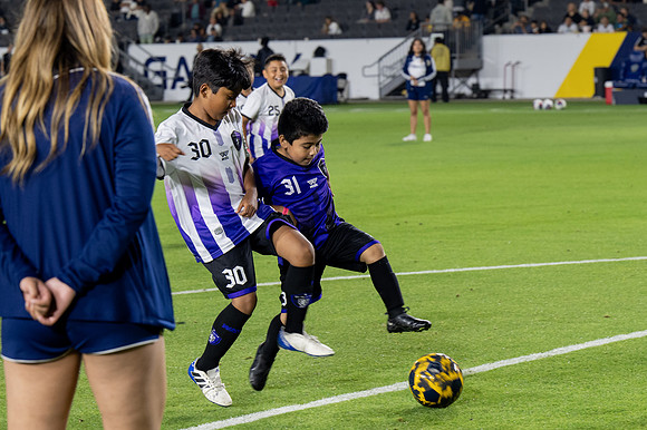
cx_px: 313
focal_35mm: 132
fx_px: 2365
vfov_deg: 10.4
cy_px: 235
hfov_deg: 15.6
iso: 720
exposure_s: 1/200
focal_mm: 71
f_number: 4
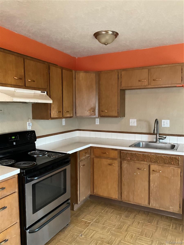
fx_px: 206
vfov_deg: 61.7
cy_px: 122
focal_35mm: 29
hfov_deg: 48.2
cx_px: 92
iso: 250
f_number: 1.8
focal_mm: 3
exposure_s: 1/60
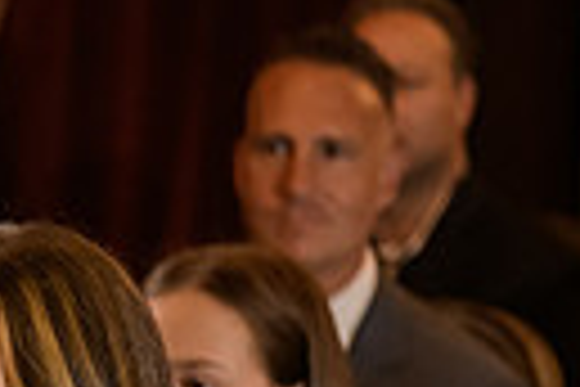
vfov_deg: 5.2
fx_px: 4189
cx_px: -405
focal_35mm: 260
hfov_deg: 7.7
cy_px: 601
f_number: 3.2
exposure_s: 1/125
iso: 1600
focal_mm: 58
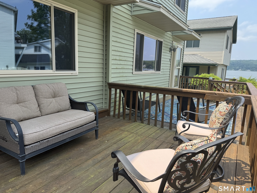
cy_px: 96
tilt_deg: -10.0
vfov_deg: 56.8
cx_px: 128
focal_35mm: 24
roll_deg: -2.2
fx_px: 178
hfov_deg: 71.6
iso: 80
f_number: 1.78
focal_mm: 6.76
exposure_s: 1/1597
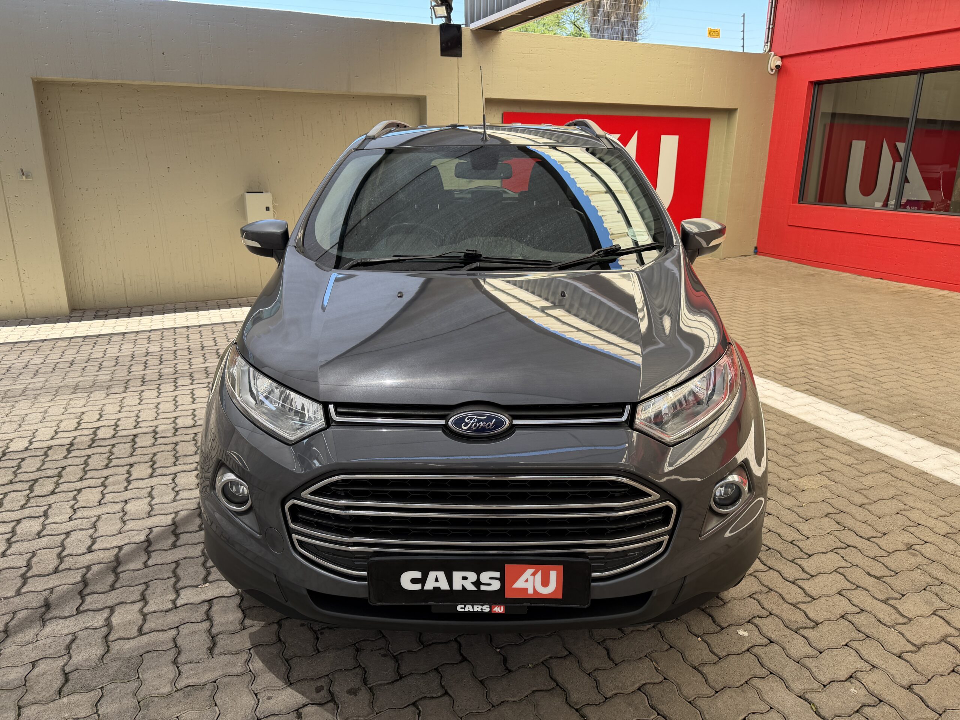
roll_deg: -0.4
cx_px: 480
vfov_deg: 56.8
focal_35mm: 24
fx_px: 666
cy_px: 360
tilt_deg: -17.1
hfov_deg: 71.6
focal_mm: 6.76
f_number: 1.78
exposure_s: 1/481
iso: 100
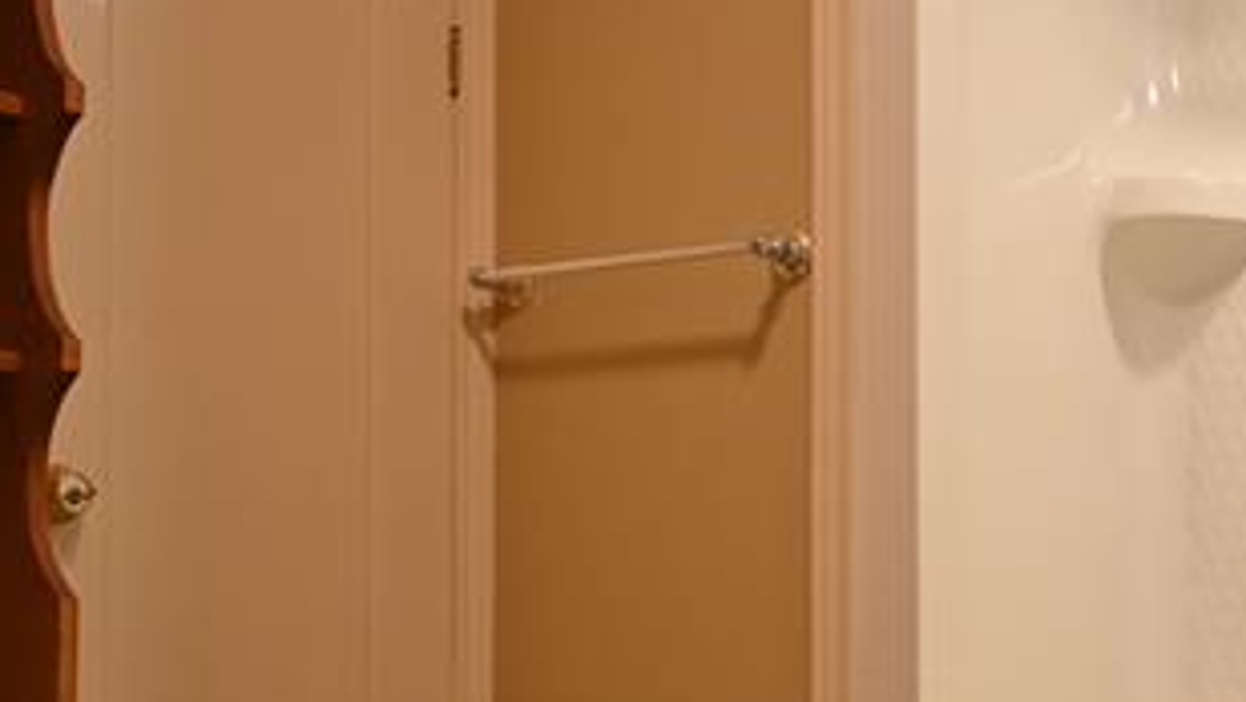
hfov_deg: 37.9
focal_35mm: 52
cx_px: 1048
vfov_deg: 22.7
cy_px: 583
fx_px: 1718
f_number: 4.5
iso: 2500
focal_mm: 24
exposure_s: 1/50
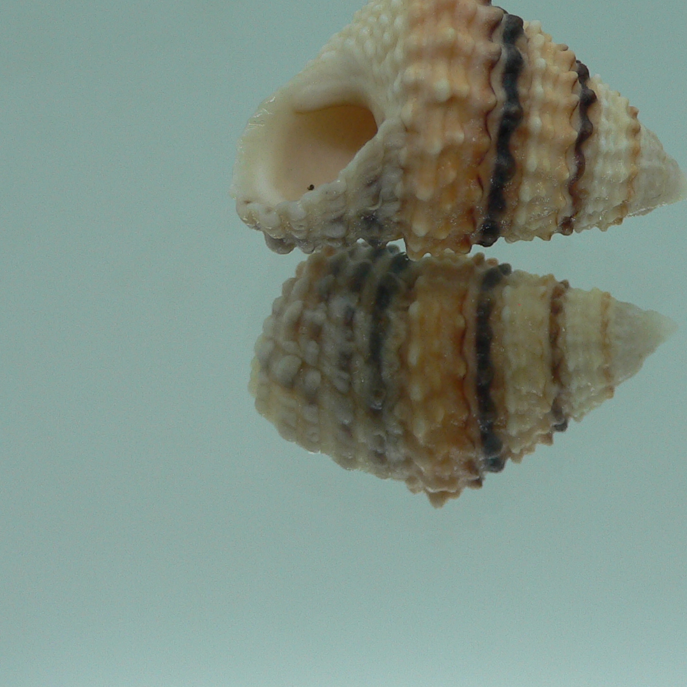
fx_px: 1302
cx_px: 447
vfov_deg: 29.3
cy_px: 210
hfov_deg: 29.4
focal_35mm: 58
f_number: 2.8
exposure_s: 1/60
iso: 80
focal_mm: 4.6
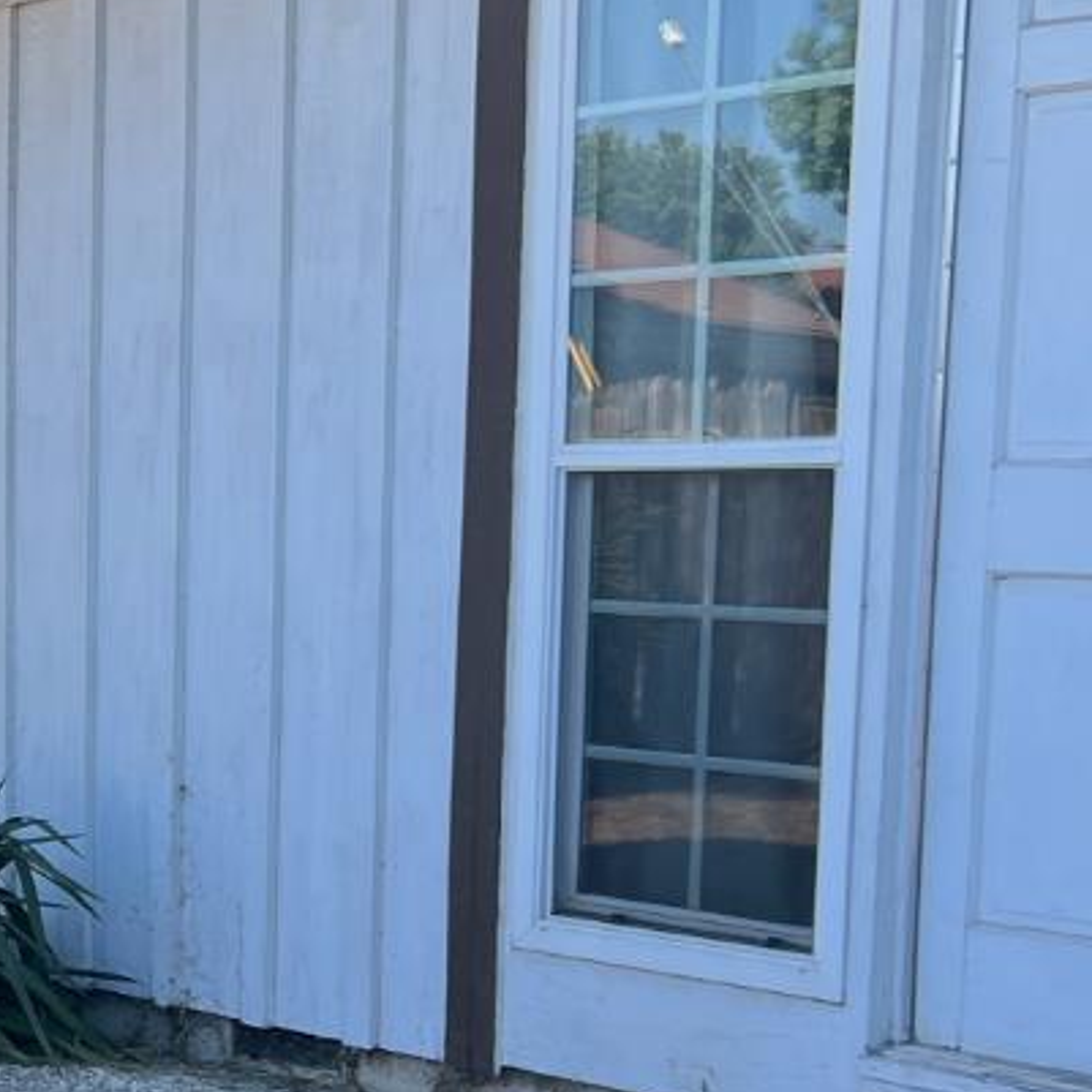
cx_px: -545
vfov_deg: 19.8
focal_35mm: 86
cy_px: 982
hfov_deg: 18.0
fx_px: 3069
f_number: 1.5
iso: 50
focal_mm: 5.7
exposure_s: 1/982
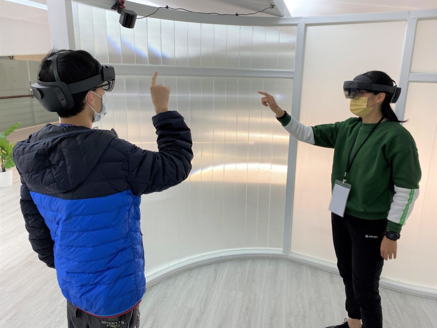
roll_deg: -0.7
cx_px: 218
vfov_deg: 53.1
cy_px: 164
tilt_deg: -16.0
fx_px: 328
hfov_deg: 67.3
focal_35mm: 26
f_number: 1.8
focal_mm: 4.25
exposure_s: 1/120
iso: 80
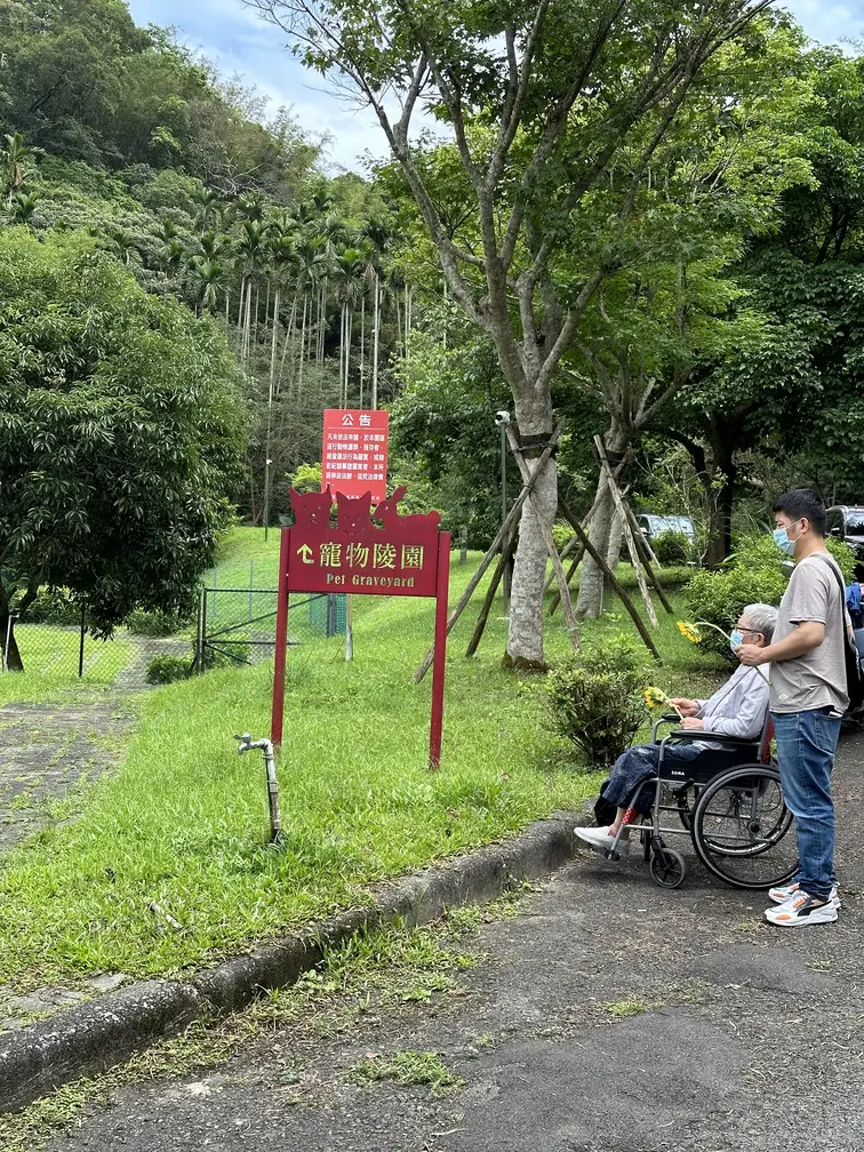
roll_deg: -3.7
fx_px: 1597
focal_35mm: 48
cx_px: 432
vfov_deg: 39.7
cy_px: 576
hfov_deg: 30.3
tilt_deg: +1.1
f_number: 1.8
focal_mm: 6.9
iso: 64
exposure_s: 1/1009
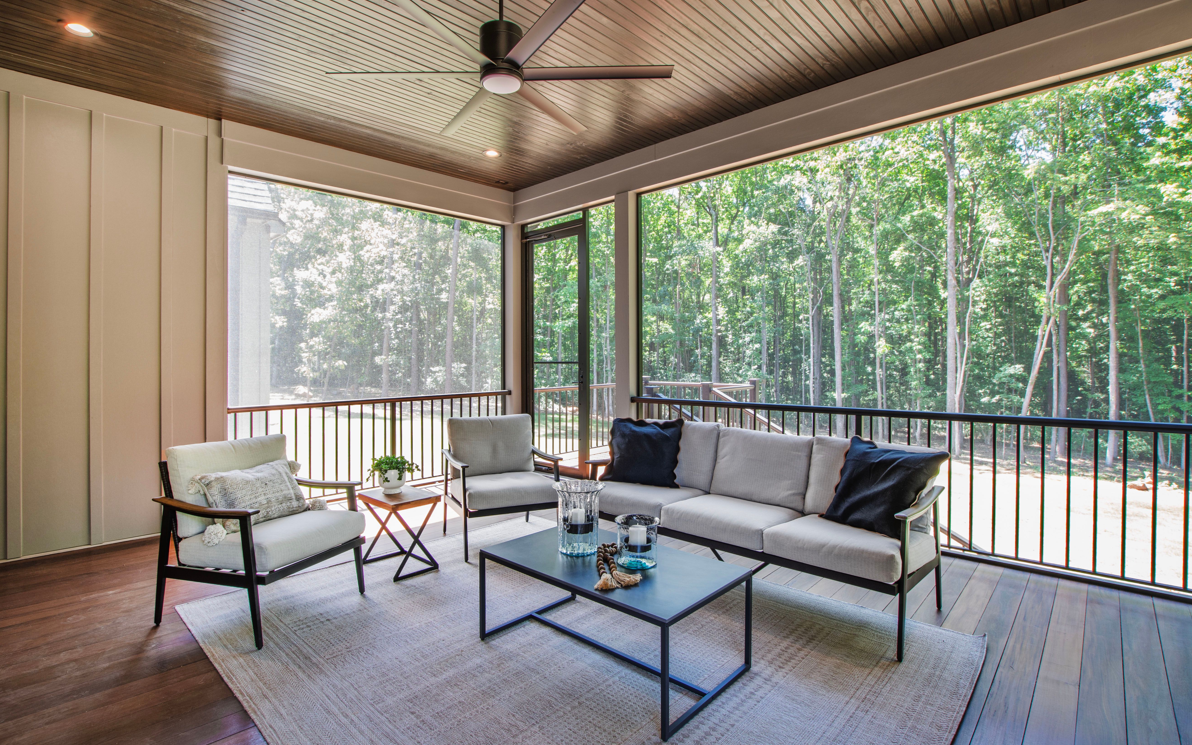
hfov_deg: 97.8
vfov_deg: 71.2
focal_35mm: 16
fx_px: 520
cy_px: 361
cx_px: 583
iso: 100
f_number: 8
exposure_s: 1/3
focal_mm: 10
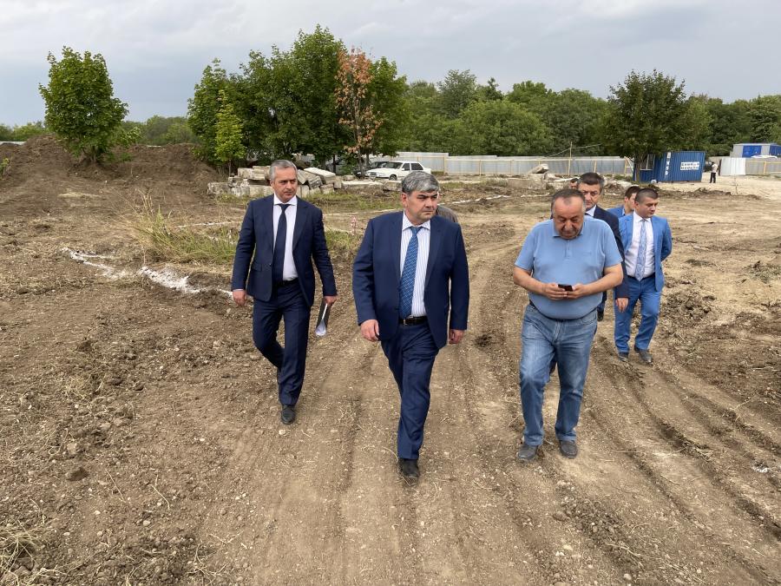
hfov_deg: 67.3
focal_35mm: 26
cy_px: 293
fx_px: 587
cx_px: 390
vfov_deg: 53.1
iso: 32
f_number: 1.6
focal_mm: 5.1
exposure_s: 1/356
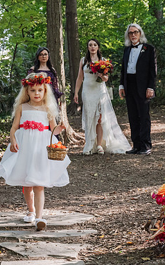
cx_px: 42
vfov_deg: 21.7
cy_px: 132
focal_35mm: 96
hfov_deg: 13.5
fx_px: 692
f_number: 6.3
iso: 3200
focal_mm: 62
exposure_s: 1/250
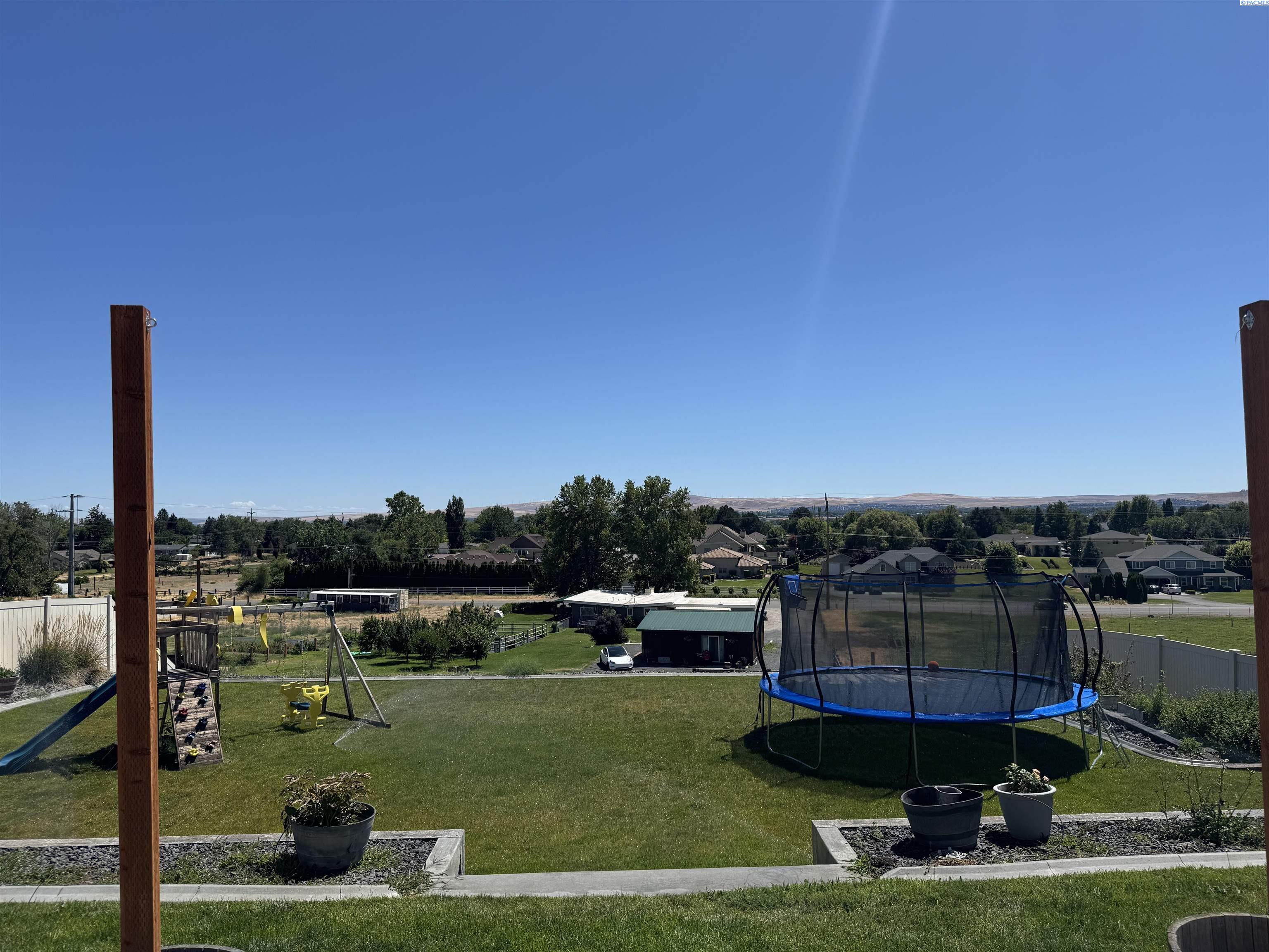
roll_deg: +0.7
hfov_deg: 71.6
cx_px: 634
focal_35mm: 24
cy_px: 476
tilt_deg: +1.8
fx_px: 880
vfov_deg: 56.8
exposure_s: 1/7092
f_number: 1.78
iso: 80
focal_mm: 6.76
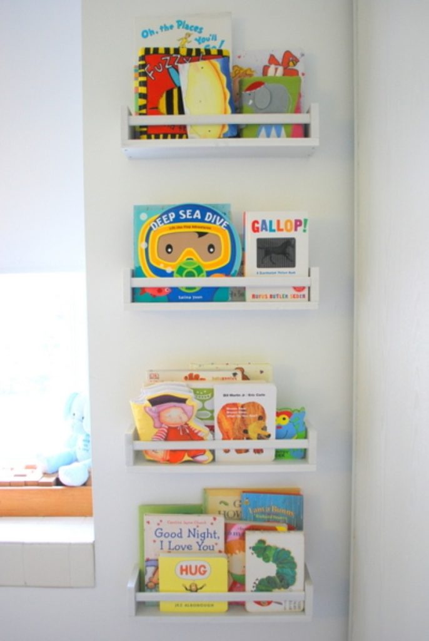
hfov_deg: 43.7
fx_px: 534
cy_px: 320
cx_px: 214
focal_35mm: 30
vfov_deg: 61.9
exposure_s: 1/30
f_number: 3.8
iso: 360
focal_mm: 20
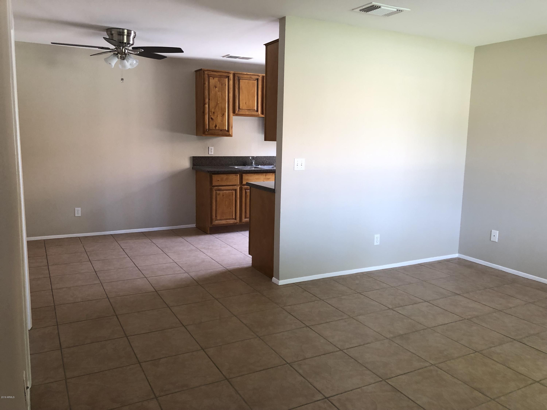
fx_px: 442
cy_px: 205
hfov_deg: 63.4
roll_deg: -1.1
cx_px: 274
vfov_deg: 49.7
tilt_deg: -9.0
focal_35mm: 28
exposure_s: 1/30
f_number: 1.8
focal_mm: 3.99
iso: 32
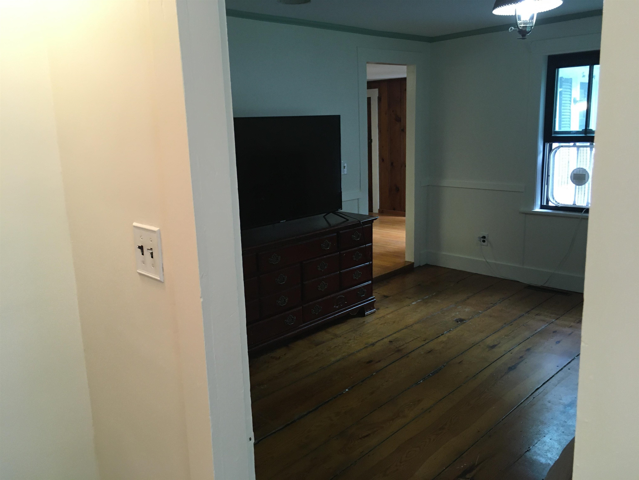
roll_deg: +1.0
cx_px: 320
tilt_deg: -12.0
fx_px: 535
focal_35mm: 29
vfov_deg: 48.2
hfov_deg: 61.7
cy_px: 240
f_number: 2.2
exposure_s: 1/30
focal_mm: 4.15
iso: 125
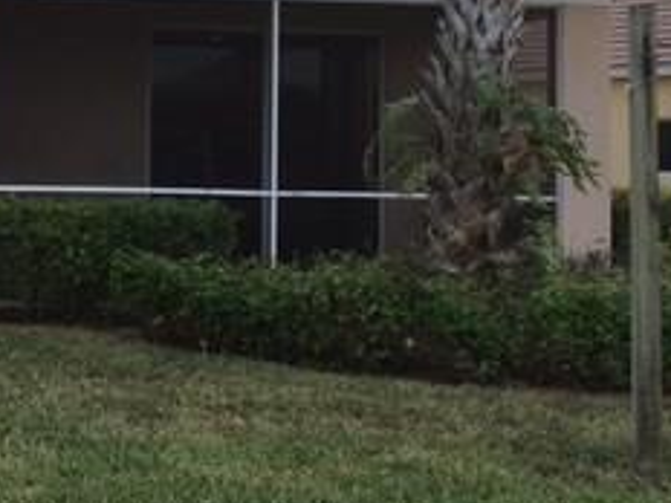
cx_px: -124
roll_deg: -1.4
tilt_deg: +5.3
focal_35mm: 80
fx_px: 1551
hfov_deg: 22.6
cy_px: 107
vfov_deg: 18.3
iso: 25
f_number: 2.2
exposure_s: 1/323
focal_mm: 4.15
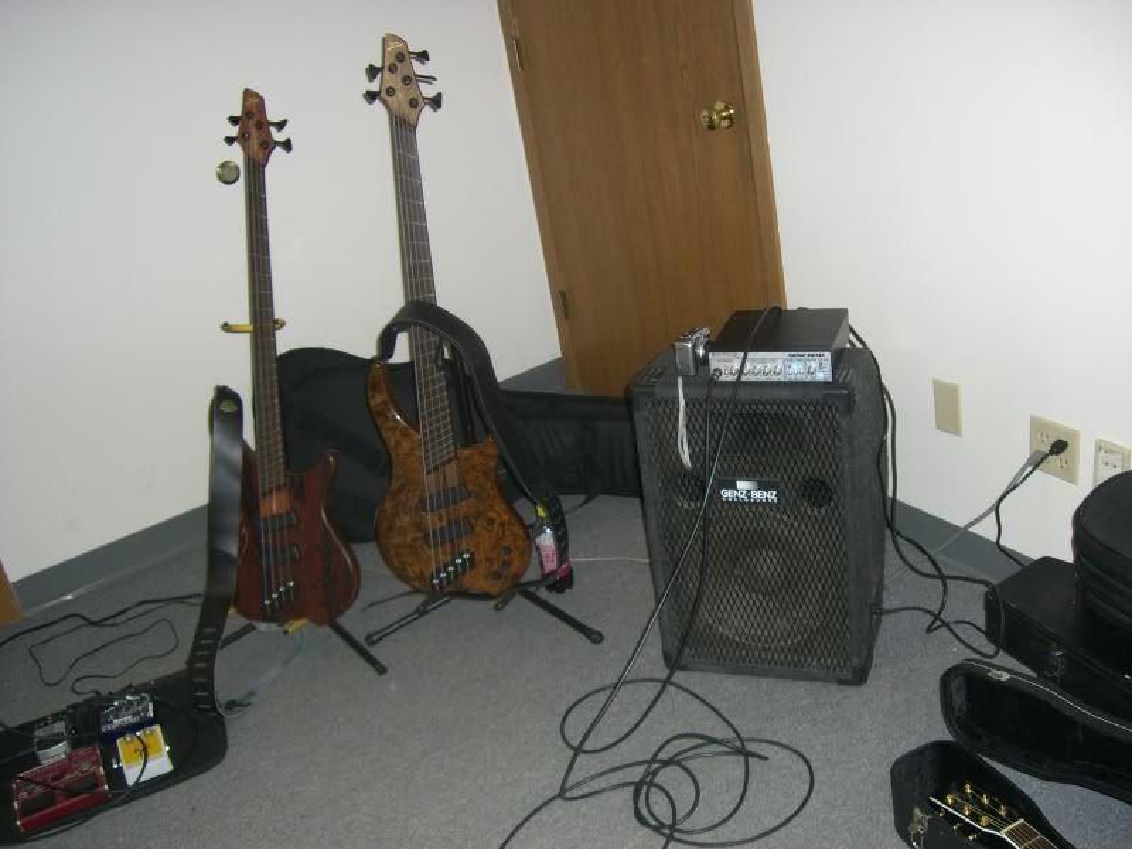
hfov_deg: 49.0
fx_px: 1243
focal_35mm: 38
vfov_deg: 37.7
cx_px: 566
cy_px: 424
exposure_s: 1/60
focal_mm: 6.2
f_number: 2.7
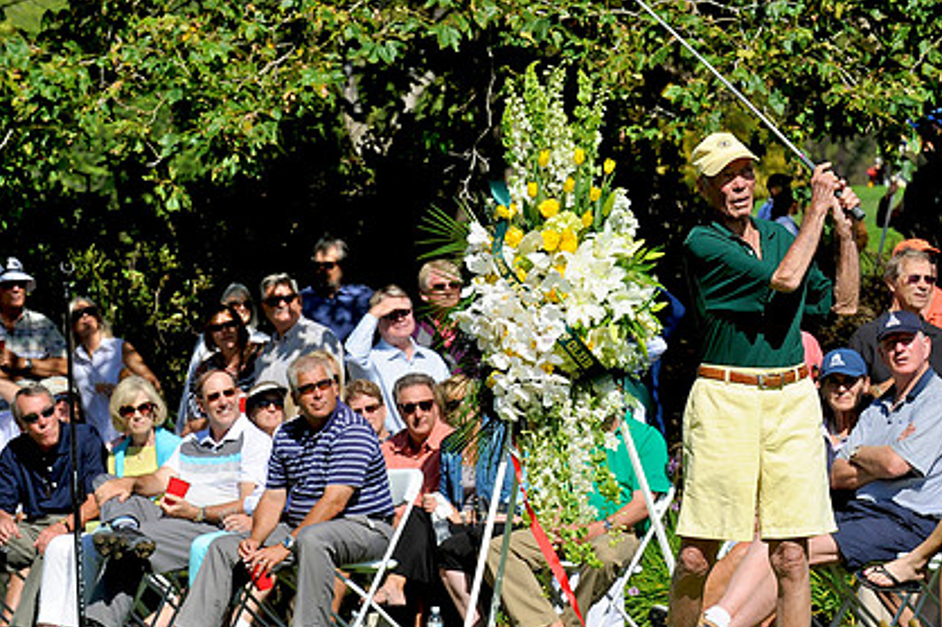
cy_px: 327
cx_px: 525
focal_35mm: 250
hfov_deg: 8.2
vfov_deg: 5.5
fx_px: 6536
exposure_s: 1/320
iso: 200
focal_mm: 180
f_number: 11
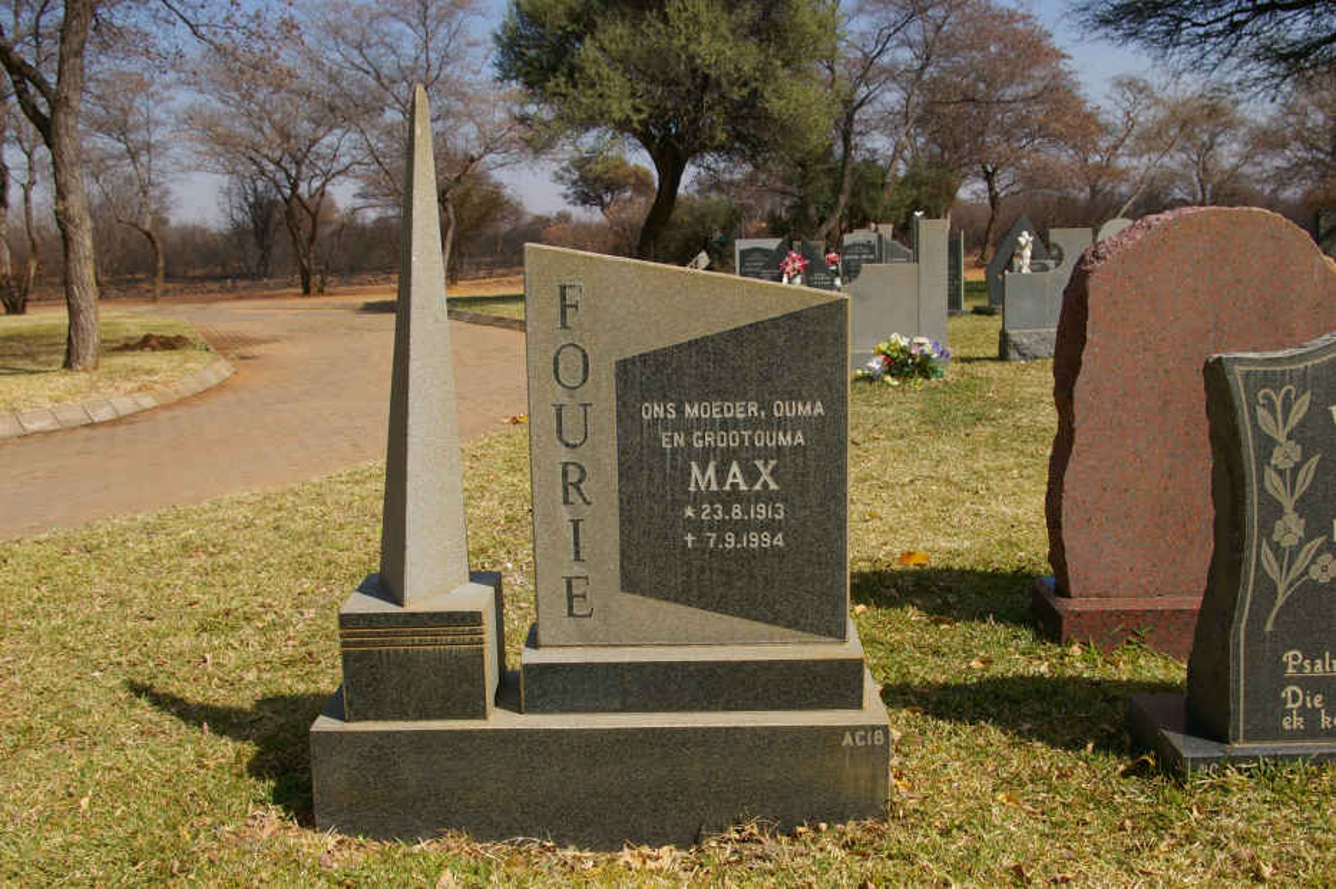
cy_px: 444
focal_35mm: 36
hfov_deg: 53.2
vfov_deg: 36.8
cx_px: 668
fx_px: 1335
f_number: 8
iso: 200
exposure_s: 1/500
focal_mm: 24
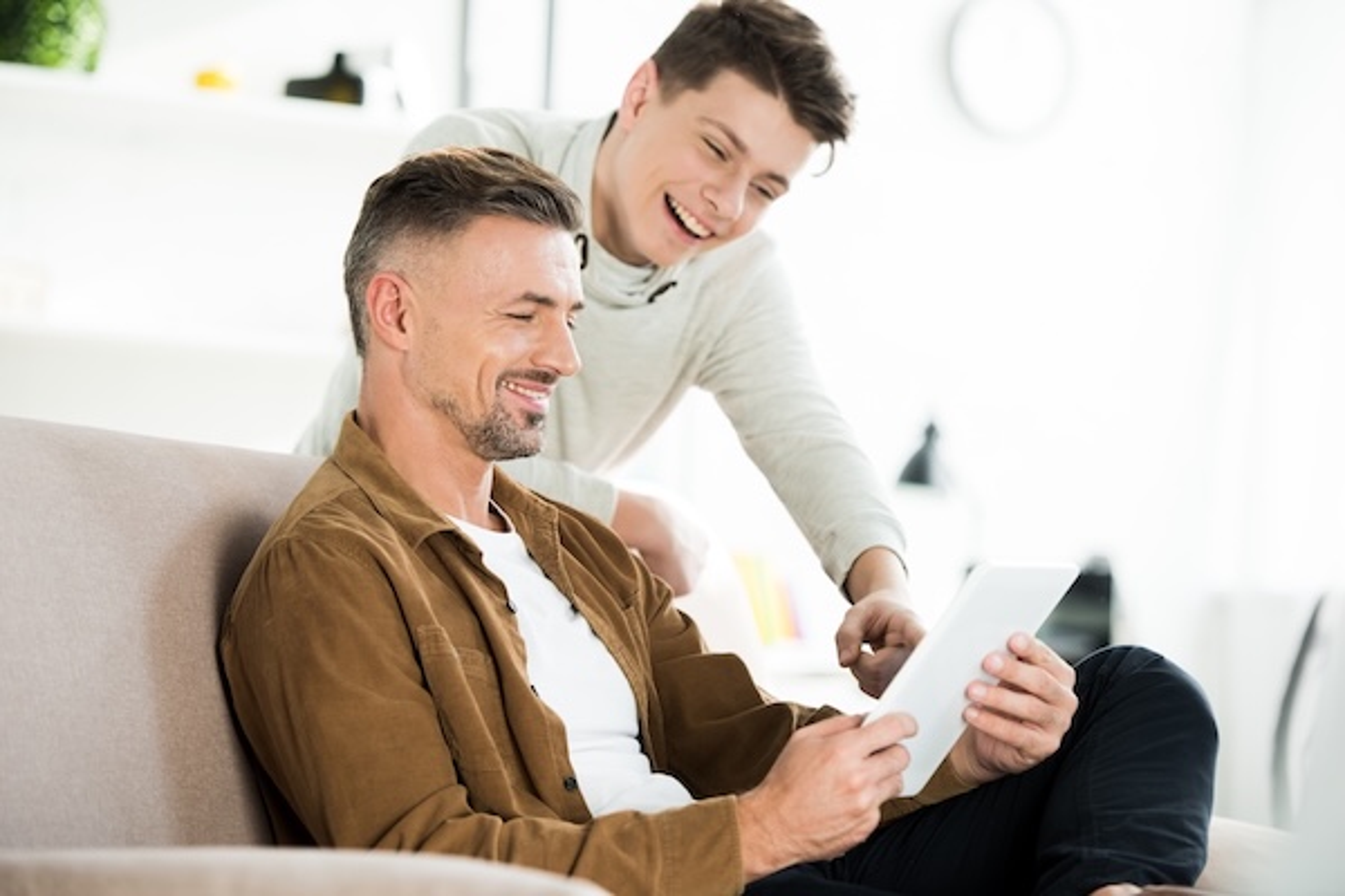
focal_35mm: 125
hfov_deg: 16.4
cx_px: 672
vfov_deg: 11.0
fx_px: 4670
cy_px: 448
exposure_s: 1/500
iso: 640
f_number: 3.2
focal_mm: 125
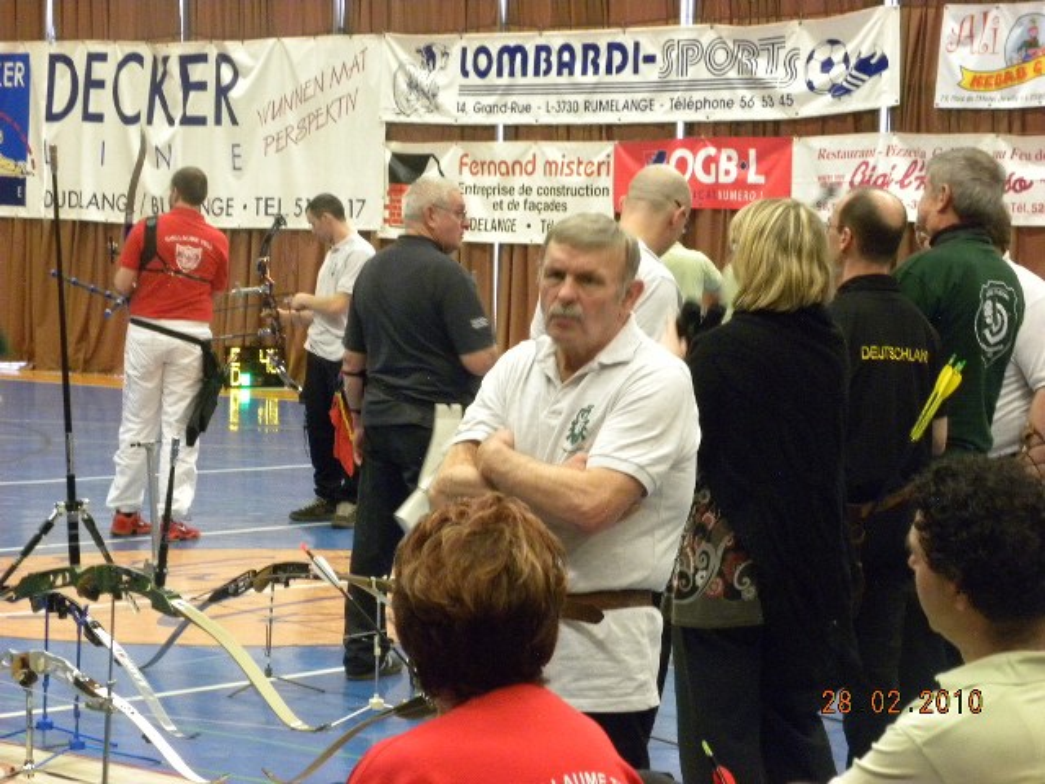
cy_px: 392
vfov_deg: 14.1
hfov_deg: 18.7
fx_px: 3170
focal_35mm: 105
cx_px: 522
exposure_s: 1/18.6
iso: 400
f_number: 4
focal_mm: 18.8
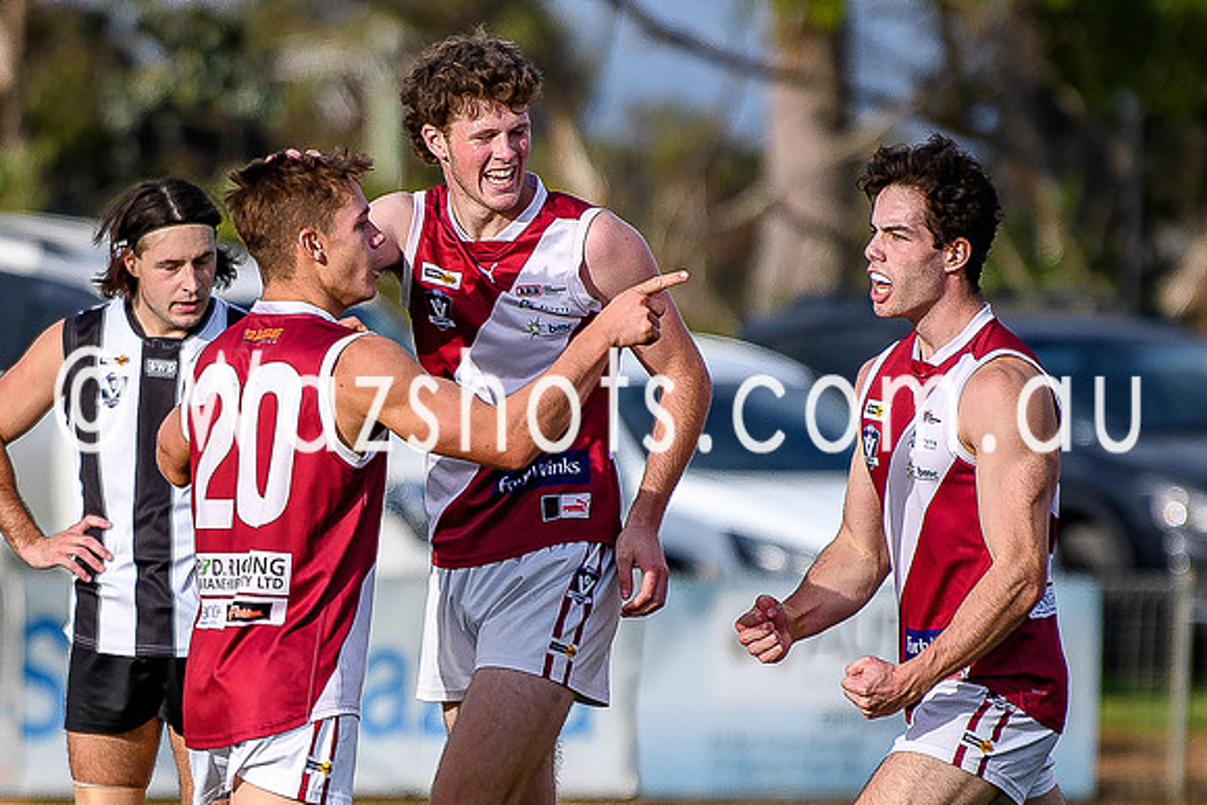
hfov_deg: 2.8
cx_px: 189
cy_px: 622
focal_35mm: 732
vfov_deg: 1.9
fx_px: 24547
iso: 100
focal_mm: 200
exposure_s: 1/2000
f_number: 2.8
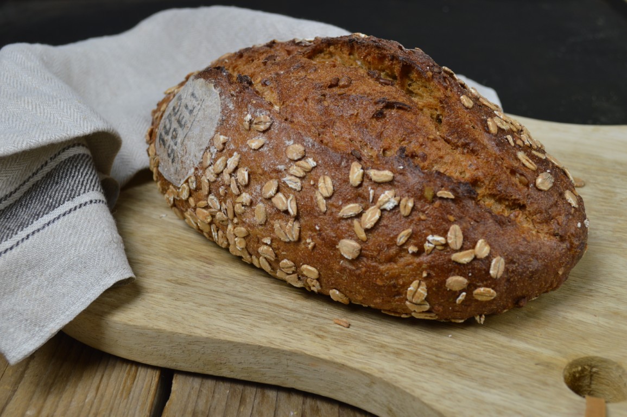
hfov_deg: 41.1
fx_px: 835
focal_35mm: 48
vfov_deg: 28.0
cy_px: 208
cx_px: 314
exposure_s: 1/8
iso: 100
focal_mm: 32
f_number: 6.3
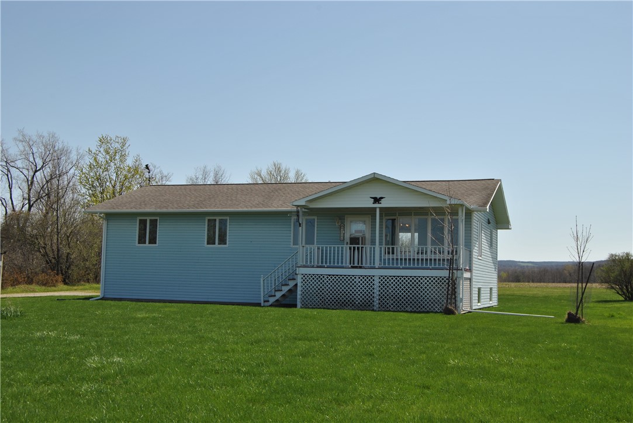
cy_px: 212
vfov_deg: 29.9
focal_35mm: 45
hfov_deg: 43.6
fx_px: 792
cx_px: 316
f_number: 10
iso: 100
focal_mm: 30
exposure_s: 1/200
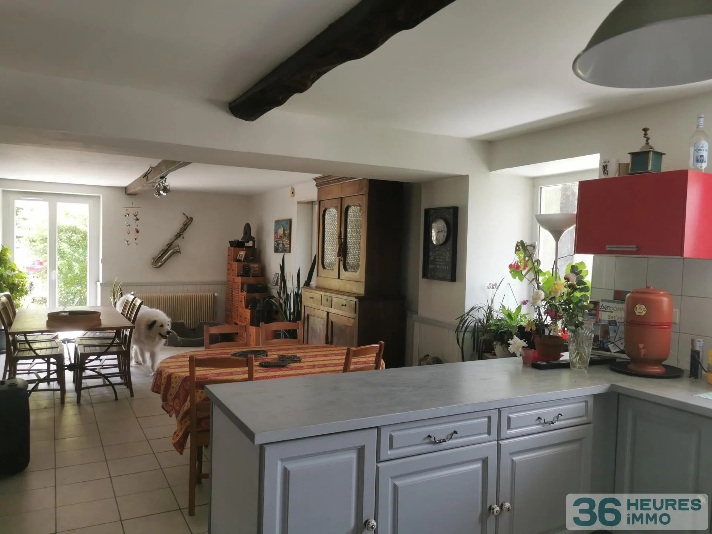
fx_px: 555
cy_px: 267
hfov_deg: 65.3
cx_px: 356
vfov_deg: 51.4
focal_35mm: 27
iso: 100
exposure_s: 1/100
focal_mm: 5.56
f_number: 1.6
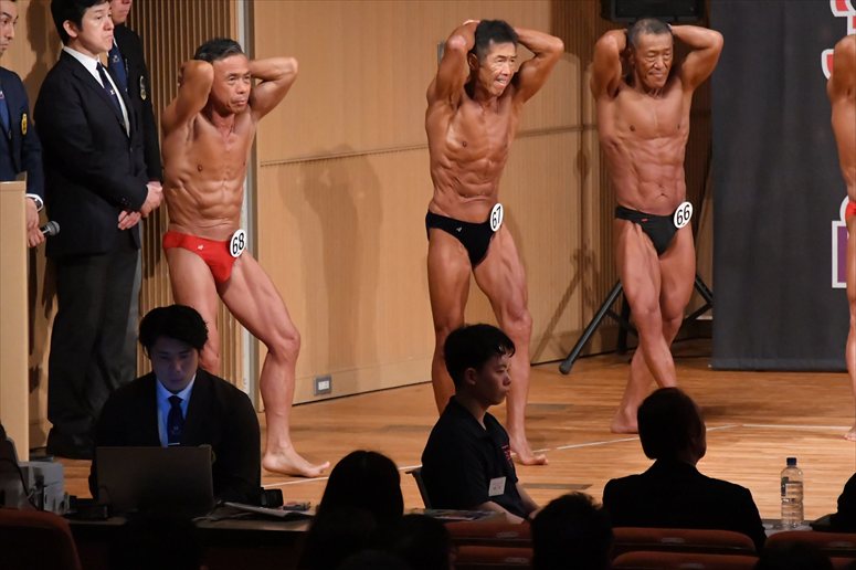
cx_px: 428
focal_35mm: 270
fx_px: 6417
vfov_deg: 5.1
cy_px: 285
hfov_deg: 7.6
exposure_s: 1/400
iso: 10000
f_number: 5.6
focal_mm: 180
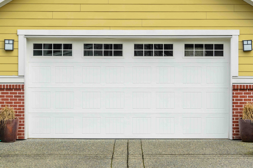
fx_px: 736
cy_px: 84
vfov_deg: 13.0
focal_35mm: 105
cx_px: 126
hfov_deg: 19.5
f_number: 8
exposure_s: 1/200
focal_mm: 70
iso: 100
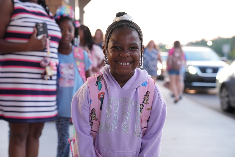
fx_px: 359
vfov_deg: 24.7
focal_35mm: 55
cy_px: 78
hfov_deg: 36.2
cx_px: 118
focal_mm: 55
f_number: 3.5
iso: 1250
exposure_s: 1/125
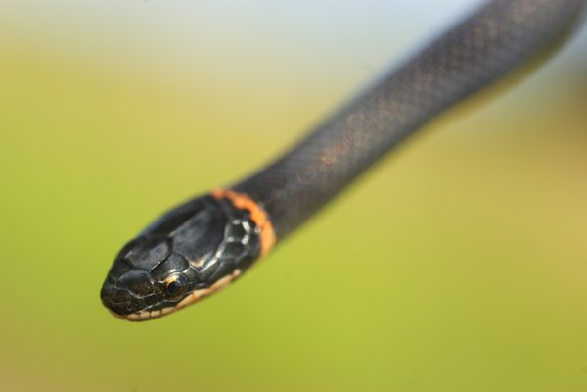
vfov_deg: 18.2
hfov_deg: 27.0
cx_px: 294
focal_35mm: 75
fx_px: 1223
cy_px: 196
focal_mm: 50
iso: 400
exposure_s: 1/800
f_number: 6.3
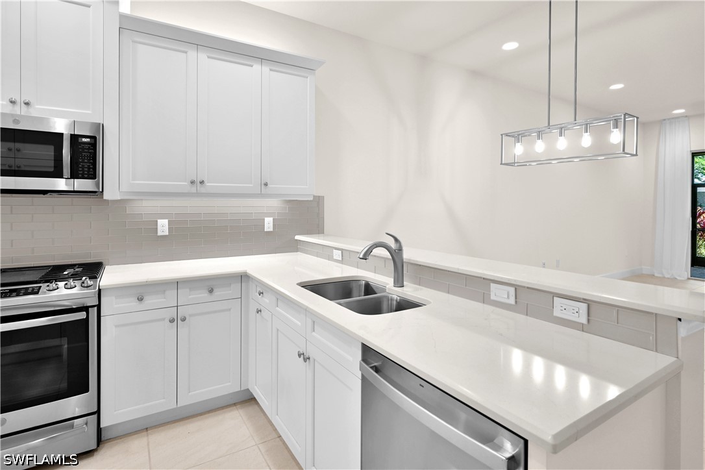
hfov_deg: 90.0
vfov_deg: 67.4
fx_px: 352
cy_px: 235
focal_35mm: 18
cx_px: 352
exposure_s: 1/25
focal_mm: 12
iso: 100
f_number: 3.5
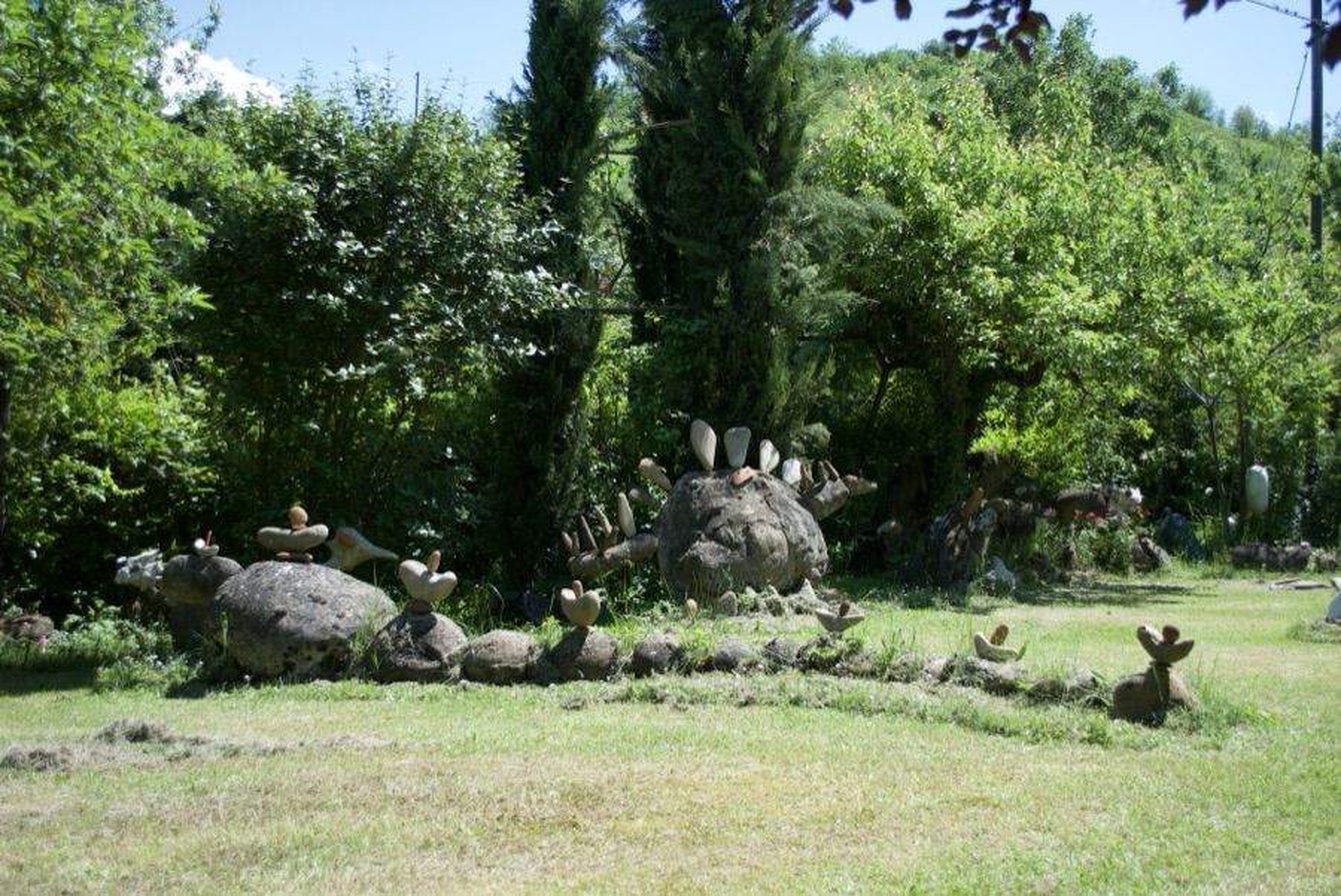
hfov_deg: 49.5
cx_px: 670
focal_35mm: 39
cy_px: 448
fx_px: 1454
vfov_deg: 34.3
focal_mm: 26
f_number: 4.2
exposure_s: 1/400
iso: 100
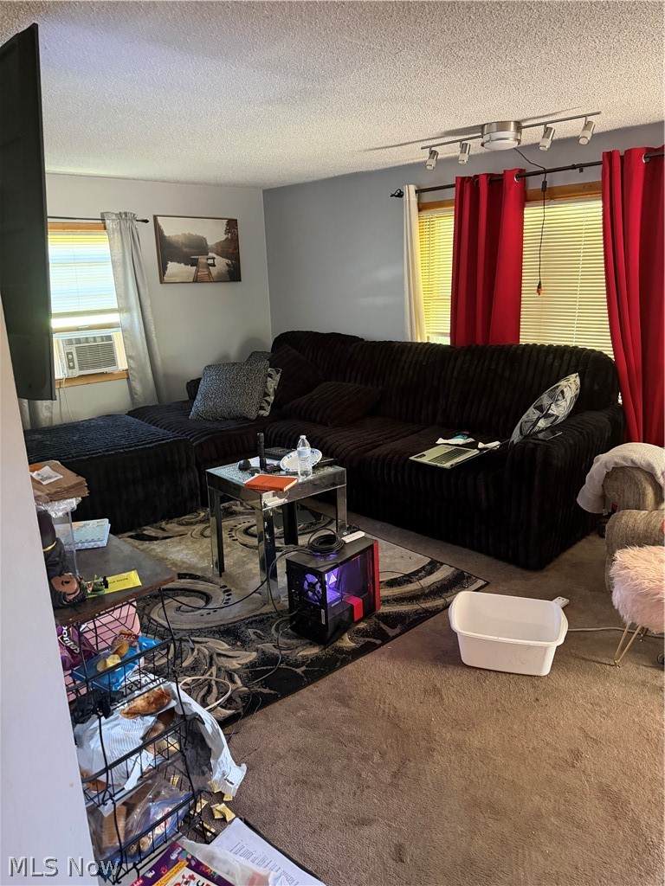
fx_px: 615
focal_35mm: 24
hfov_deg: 56.8
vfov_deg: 71.6
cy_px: 443
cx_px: 332
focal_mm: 6.76
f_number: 1.78
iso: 640
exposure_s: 1/40
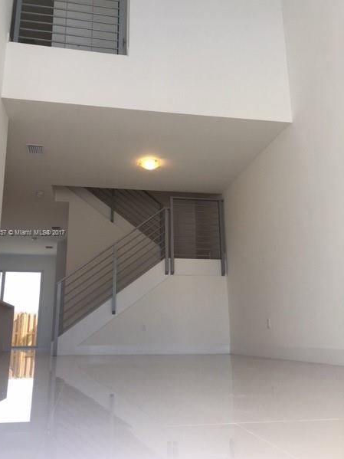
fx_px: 411
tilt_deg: +14.9
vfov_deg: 58.4
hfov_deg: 45.4
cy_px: 233
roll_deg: +0.8
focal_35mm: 31
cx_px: 161
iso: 32
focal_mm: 4.15
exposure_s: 1/120
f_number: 2.2
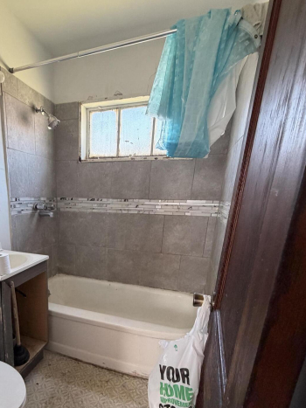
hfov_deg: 63.4
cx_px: 90
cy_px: 263
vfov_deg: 79.7
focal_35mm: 20
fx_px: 236
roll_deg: -1.0
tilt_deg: -15.8
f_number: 2.2
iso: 320
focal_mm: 2.22
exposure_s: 1/62
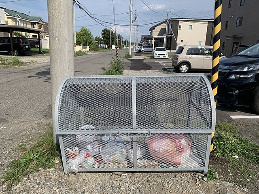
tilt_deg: -13.6
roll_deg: -2.9
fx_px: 195
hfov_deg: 67.3
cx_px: 130
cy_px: 97
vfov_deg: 53.1
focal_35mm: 26
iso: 25
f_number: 1.8
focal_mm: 4.25
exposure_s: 1/2611
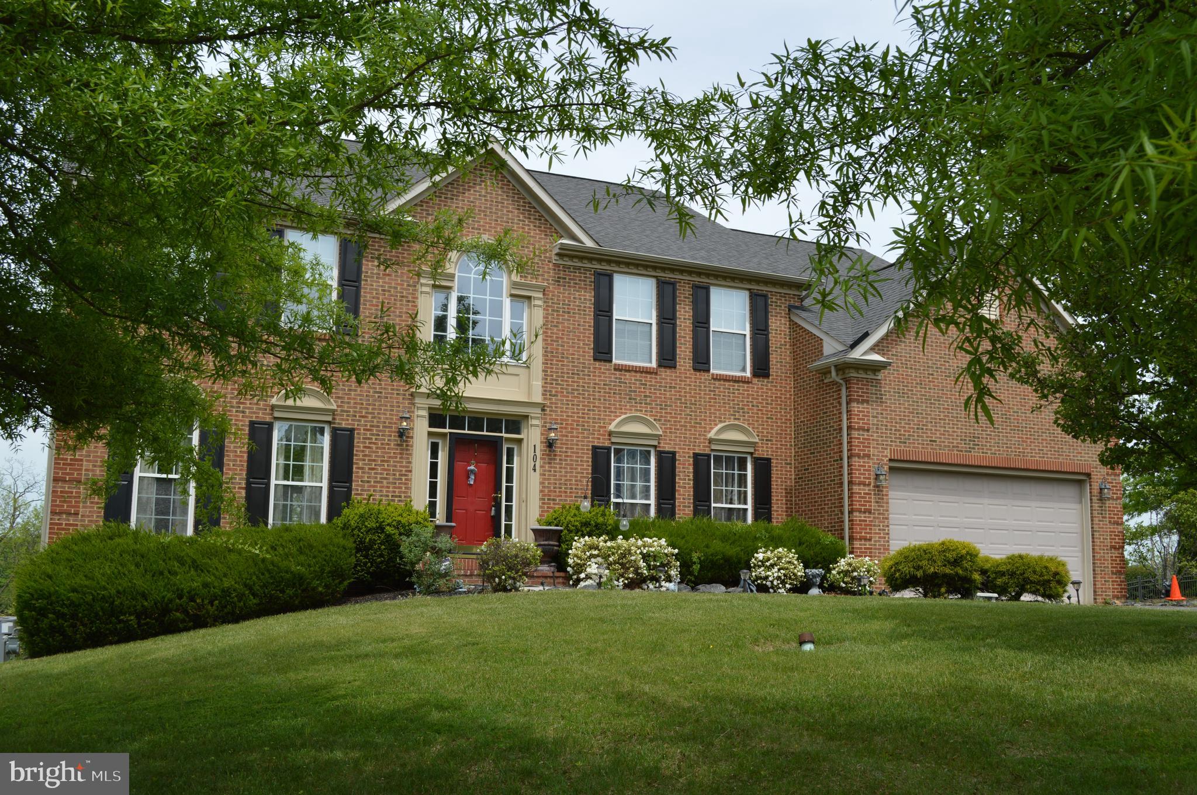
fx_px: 1196
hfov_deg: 53.2
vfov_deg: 36.8
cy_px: 398
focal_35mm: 36
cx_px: 598
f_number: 8
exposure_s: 1/250
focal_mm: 24
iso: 100
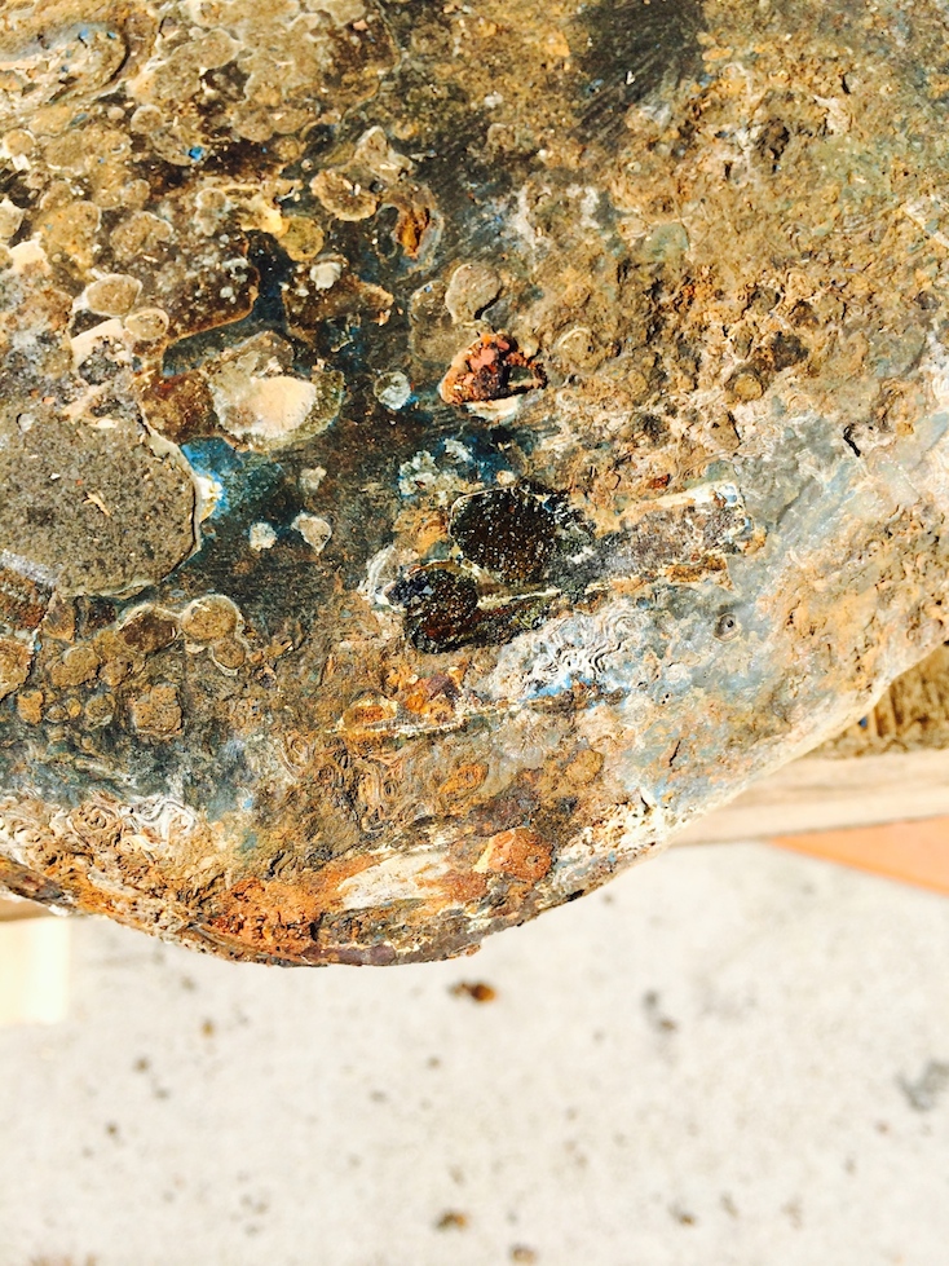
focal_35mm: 30
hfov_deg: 46.8
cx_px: 474
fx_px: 1097
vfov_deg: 60.0
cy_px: 633
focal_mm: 4.12
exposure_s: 1/2053
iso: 40
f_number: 2.2
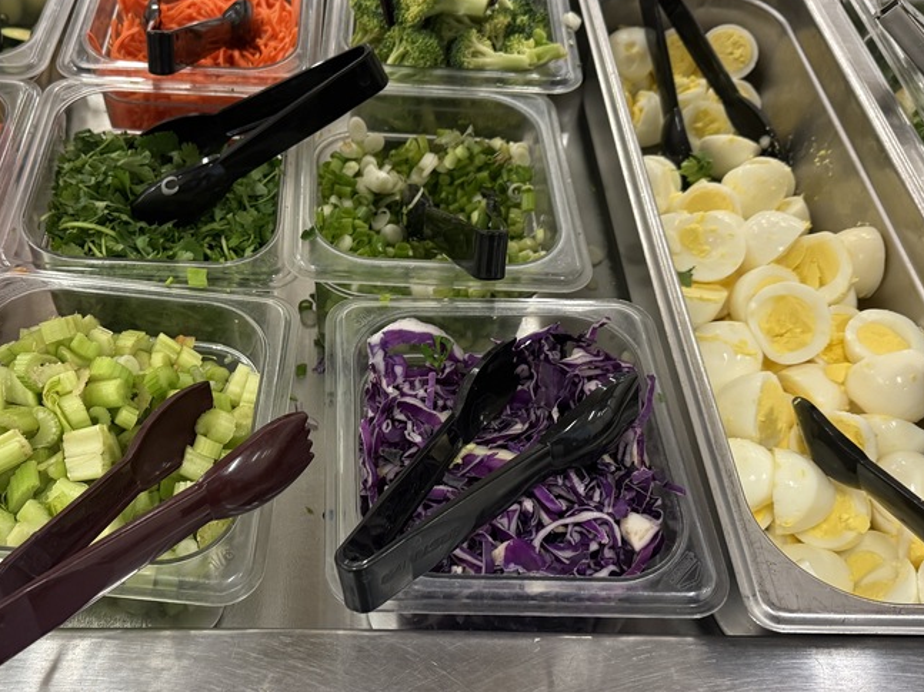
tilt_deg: -48.4
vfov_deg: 37.7
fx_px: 1014
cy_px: 367
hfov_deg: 48.4
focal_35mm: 38
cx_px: 334
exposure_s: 1/60
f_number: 1.78
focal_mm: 6.76
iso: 250
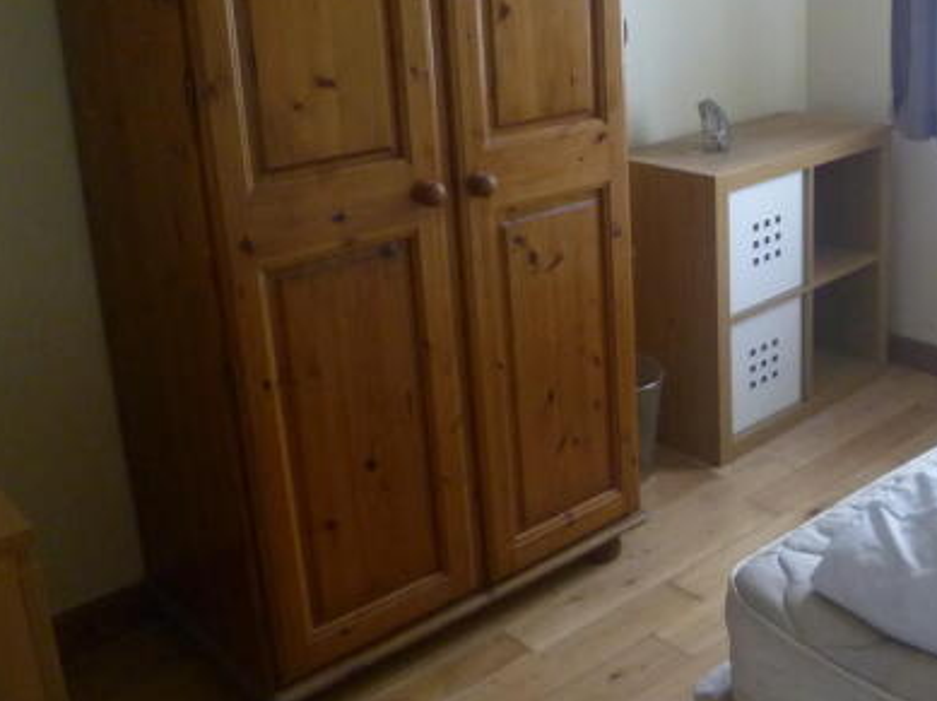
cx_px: 688
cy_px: 208
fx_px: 1136
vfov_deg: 33.8
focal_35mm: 42
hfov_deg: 43.6
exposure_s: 1/30
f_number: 2.8
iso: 320
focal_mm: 5
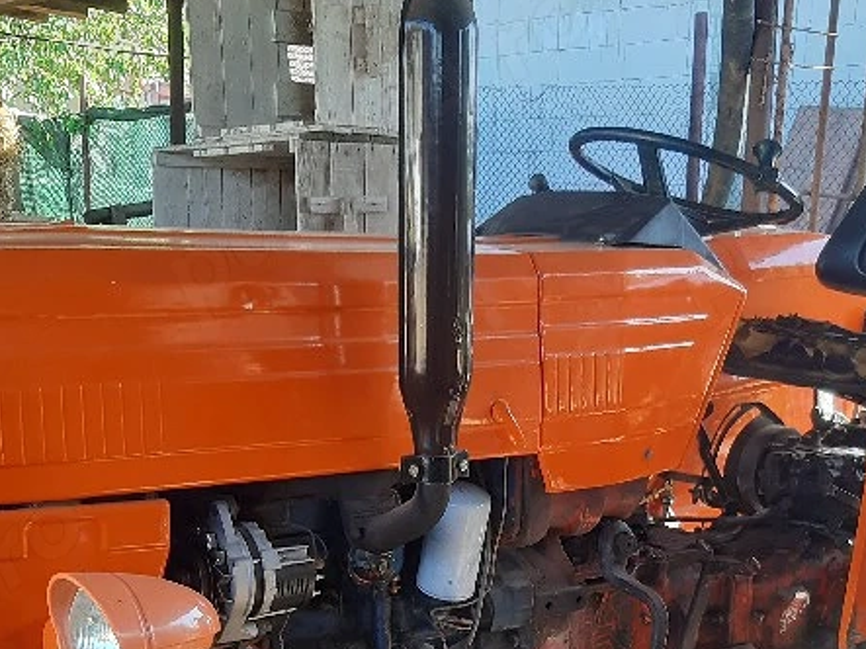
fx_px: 1526
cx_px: 506
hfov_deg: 31.6
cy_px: 671
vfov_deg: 22.9
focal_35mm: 61
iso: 40
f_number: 1.7
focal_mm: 3.93
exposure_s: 1/50
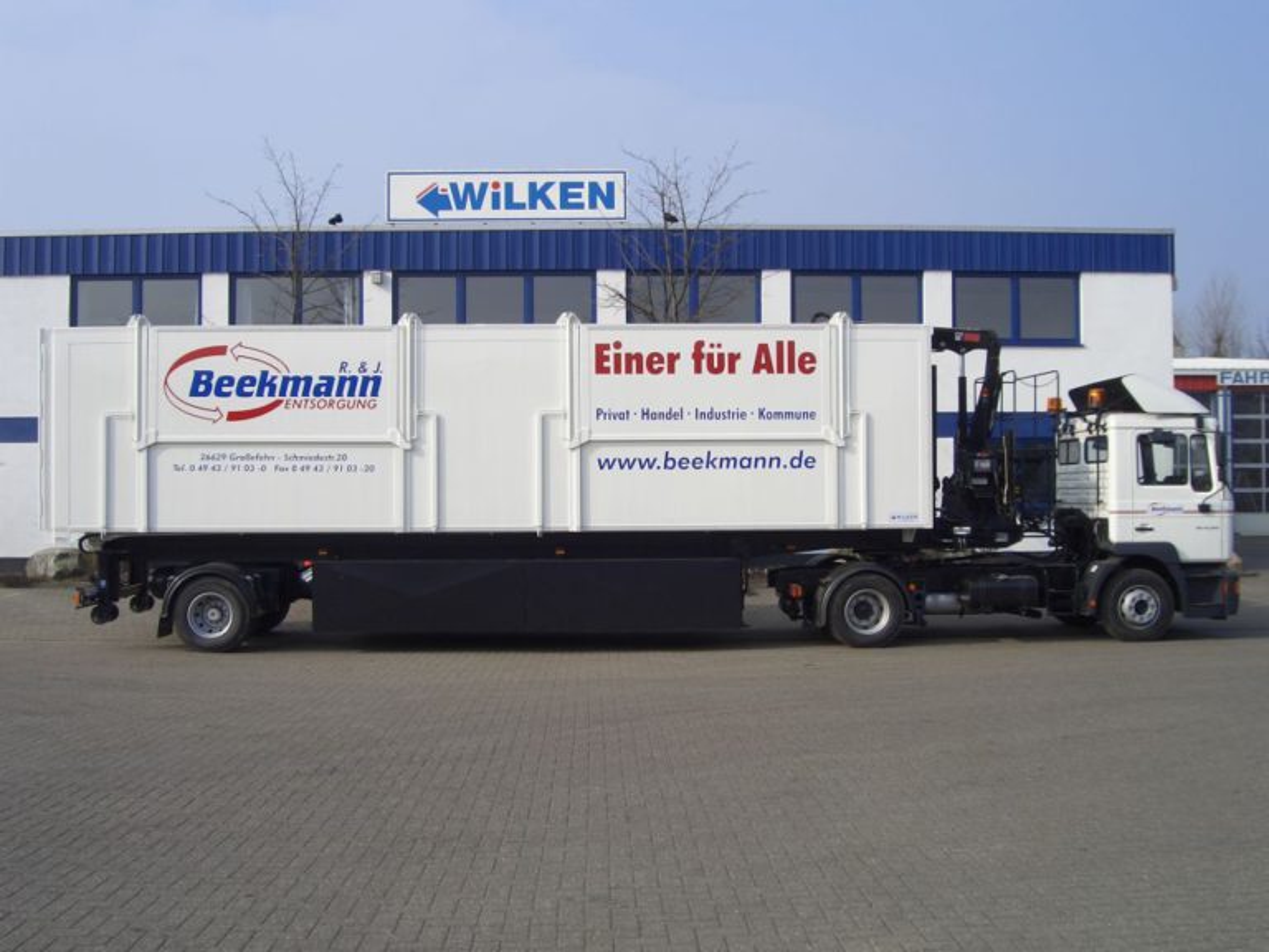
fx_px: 1430
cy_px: 476
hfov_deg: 47.9
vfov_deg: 36.8
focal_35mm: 39
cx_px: 634
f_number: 4.8
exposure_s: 1/400
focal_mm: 8
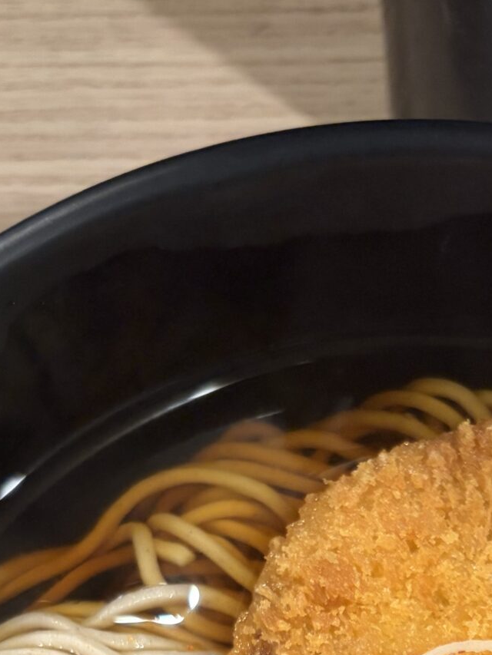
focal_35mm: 78
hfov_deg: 18.6
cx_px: 439
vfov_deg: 22.5
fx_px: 1478
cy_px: 842
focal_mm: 5.96
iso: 250
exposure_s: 1/50
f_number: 1.6
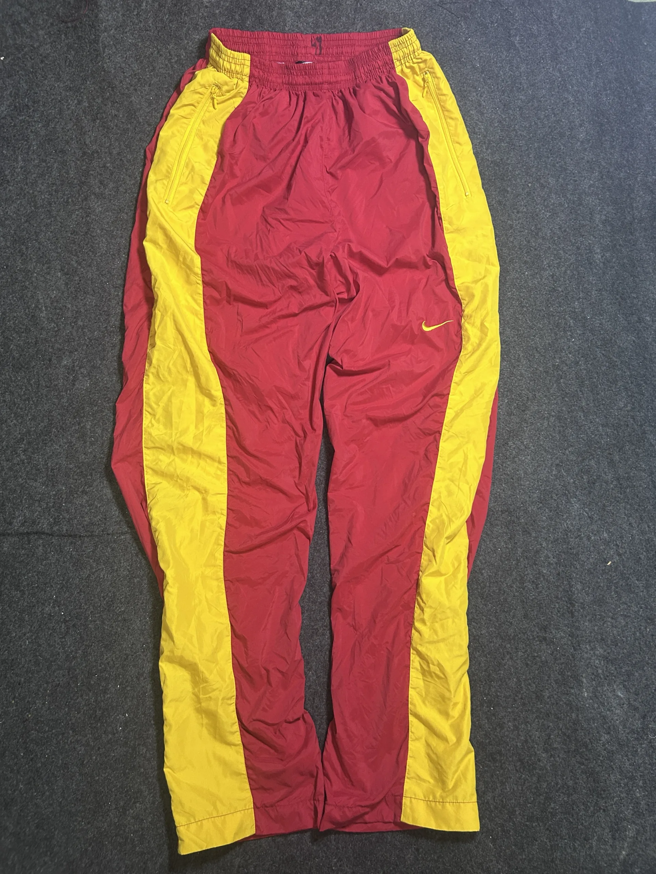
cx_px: 328
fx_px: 657
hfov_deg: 53.1
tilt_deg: -61.8
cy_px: 437
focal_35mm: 26
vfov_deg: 67.3
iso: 200
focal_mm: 5.7
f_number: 1.5
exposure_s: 1/50
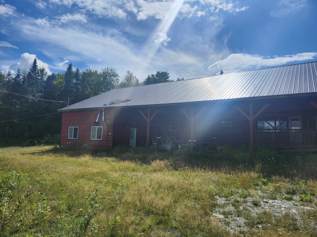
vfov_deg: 58.9
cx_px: 158
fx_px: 211
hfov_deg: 73.9
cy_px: 118
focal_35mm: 23
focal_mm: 5.54
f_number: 1.8
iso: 25
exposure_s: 1/4244
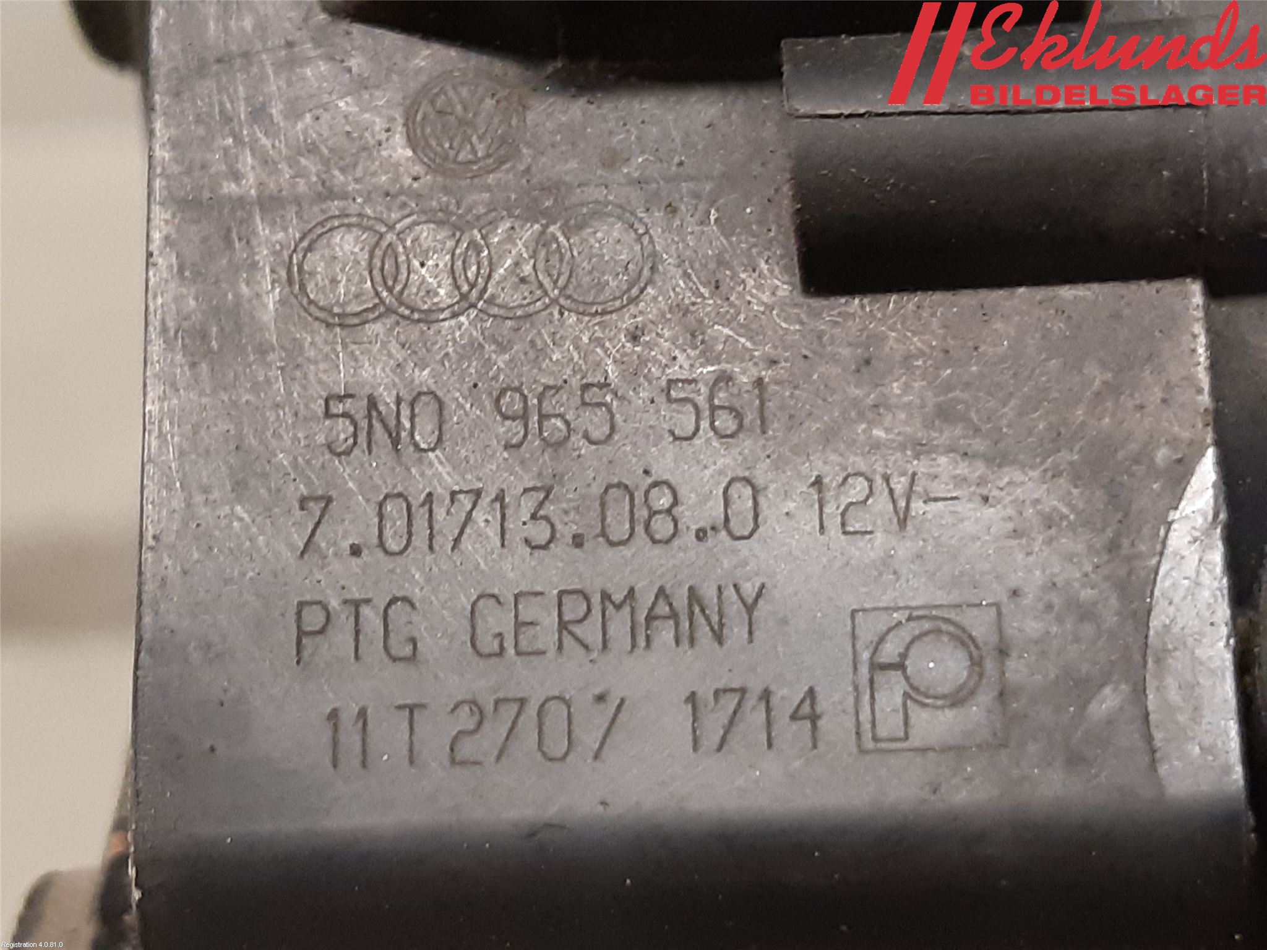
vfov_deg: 53.1
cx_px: 634
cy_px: 475
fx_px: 952
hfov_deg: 67.3
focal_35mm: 26
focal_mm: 3.93
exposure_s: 1/50
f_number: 1.7
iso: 250
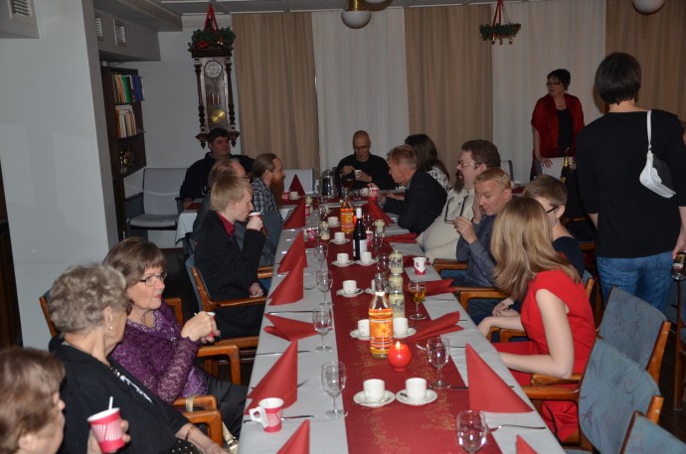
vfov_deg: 31.8
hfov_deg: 46.5
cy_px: 227
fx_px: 799
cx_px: 343
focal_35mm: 42
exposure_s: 1/60
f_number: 4
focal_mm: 28
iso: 800
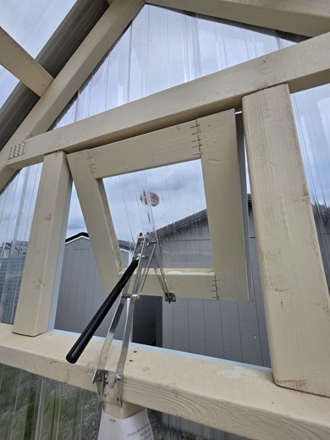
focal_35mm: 13
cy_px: 220
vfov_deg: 106.2
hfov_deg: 89.9
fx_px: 165
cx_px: 165
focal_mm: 2.2
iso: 40
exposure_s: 1/3246
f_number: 1.9
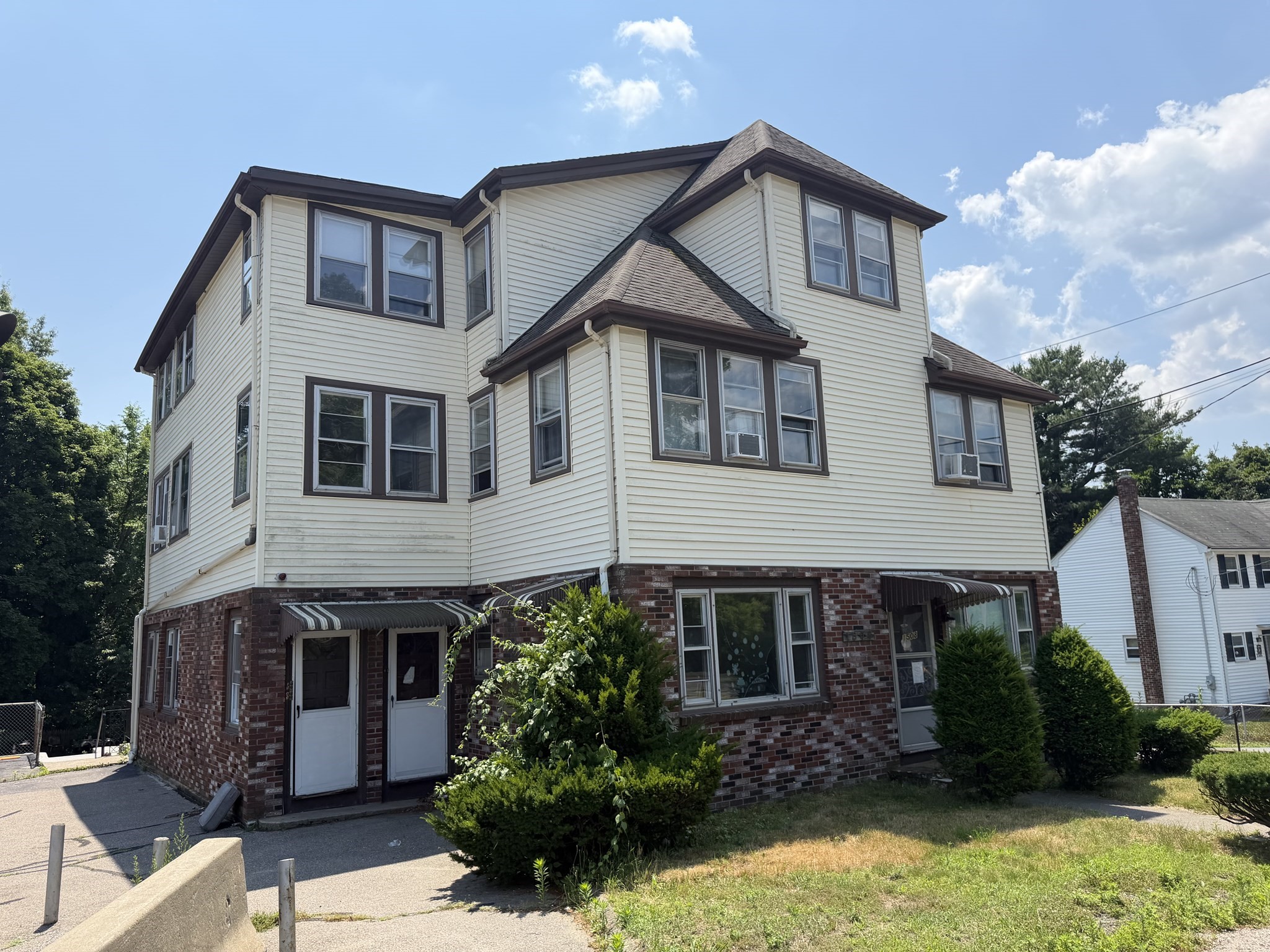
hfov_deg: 71.6
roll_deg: +2.3
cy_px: 476
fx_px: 881
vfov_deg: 56.8
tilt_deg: +7.8
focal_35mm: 24
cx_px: 635
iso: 80
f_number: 1.78
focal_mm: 6.76
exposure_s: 1/4405
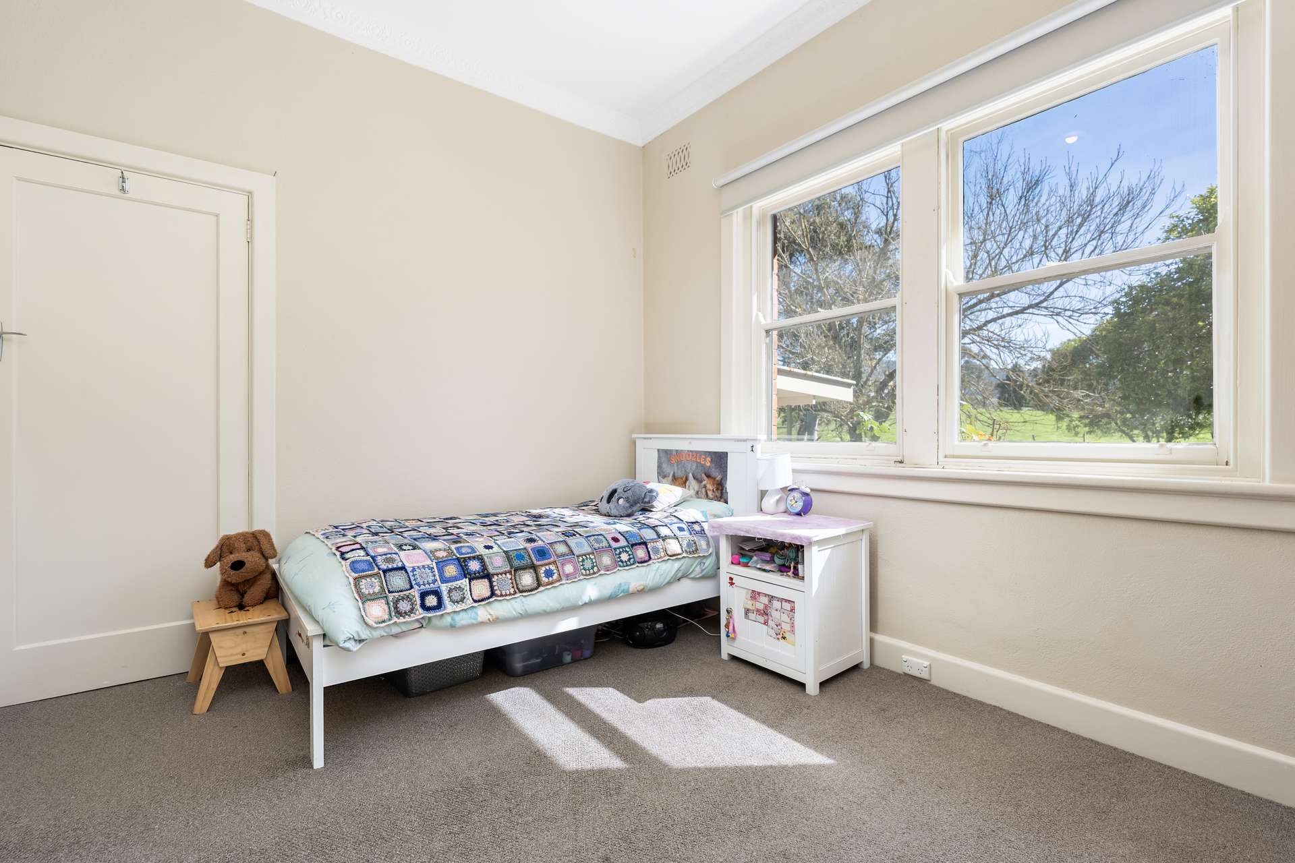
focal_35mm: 16
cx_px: 648
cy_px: 432
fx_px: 576
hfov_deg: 96.7
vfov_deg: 73.7
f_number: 7.1
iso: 320
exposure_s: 1/20
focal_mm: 16
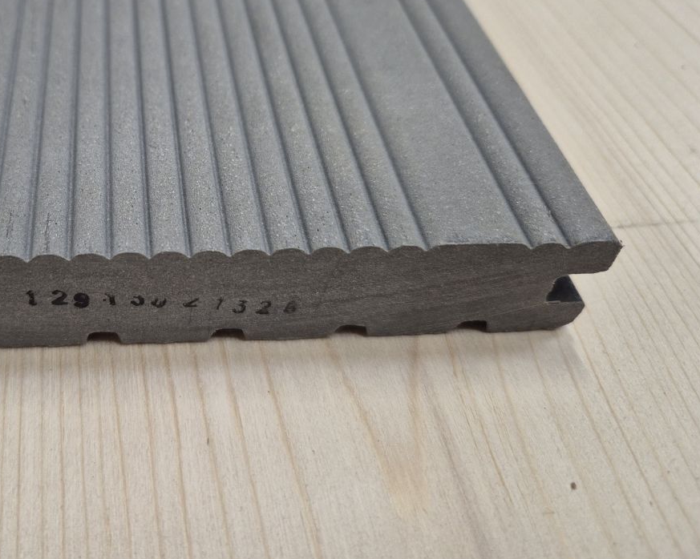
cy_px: 209
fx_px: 746
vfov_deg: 40.8
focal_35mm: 36
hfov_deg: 47.9
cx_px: 155
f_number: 1.8
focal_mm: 5.4
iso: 250
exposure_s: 1/100
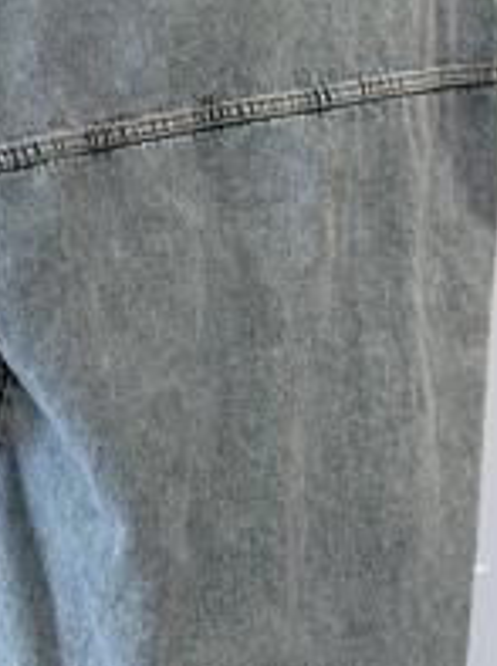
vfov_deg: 15.4
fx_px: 2439
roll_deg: +0.6
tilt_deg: -3.3
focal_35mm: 127
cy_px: 108
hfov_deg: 11.6
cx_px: 152
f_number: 1.78
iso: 64
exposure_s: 1/100
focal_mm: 6.86
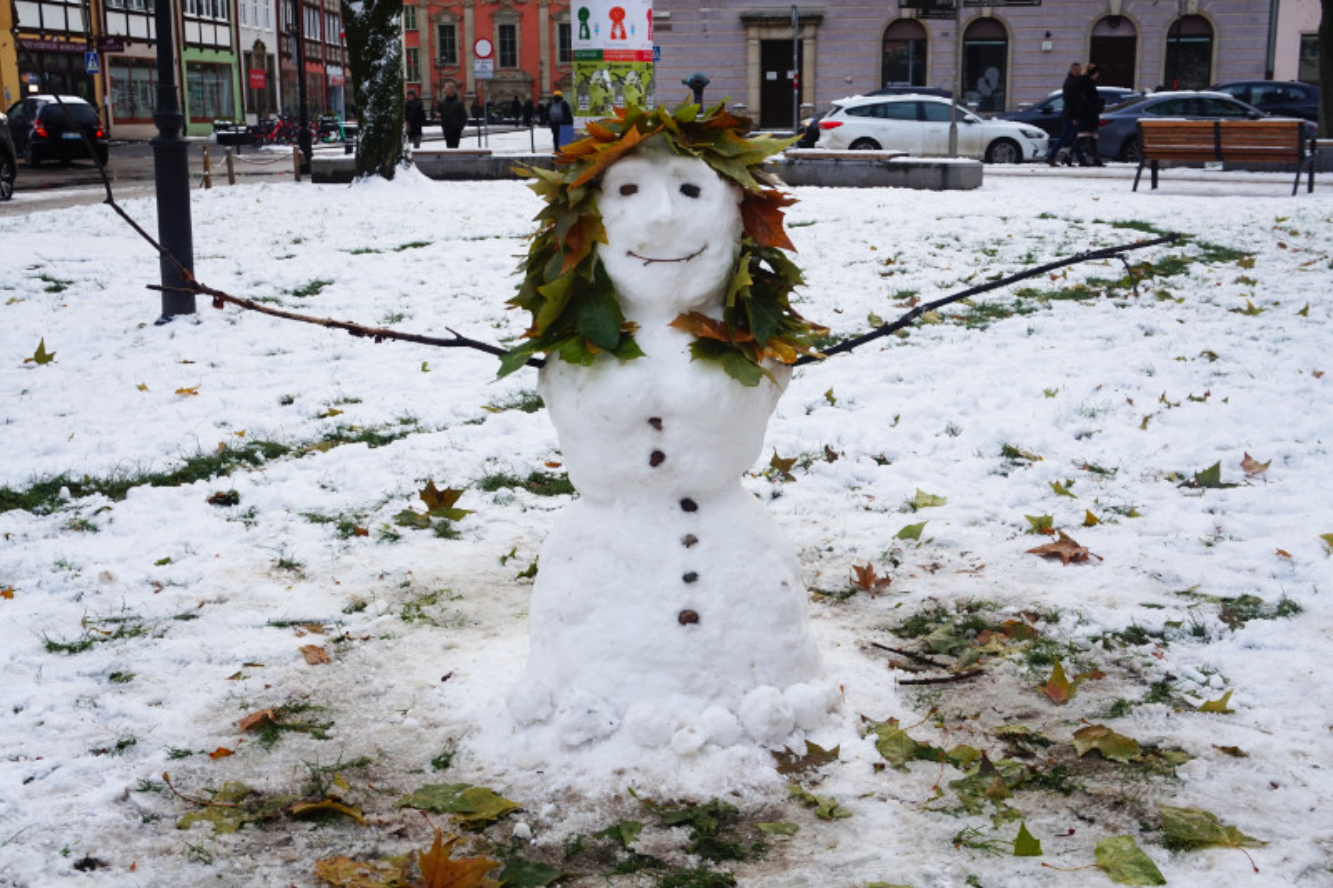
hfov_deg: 47.9
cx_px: 666
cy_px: 444
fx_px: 1499
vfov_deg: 33.0
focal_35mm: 40
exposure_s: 1/60
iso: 100
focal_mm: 27
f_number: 7.1
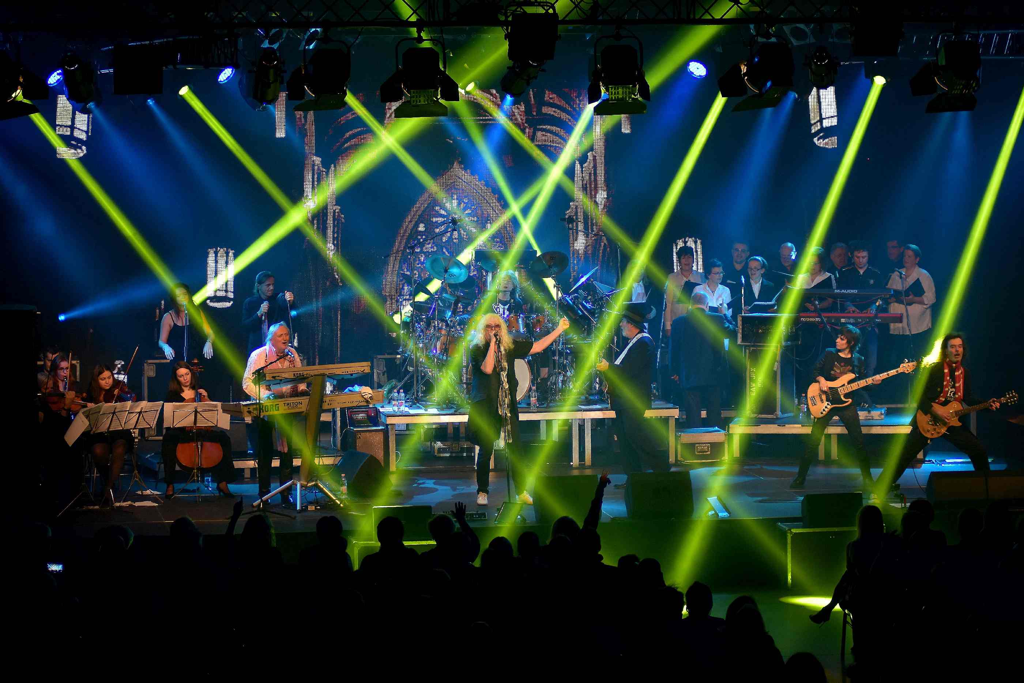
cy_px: 342
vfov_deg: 11.4
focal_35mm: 120
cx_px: 512
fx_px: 3413
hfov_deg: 17.1
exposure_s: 1/250
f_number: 2.8
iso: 800
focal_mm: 80
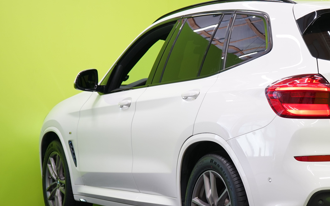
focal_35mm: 100
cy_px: 123
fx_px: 899
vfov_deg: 13.1
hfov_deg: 20.4
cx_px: 288
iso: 400
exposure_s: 1/30
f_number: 5
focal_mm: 52
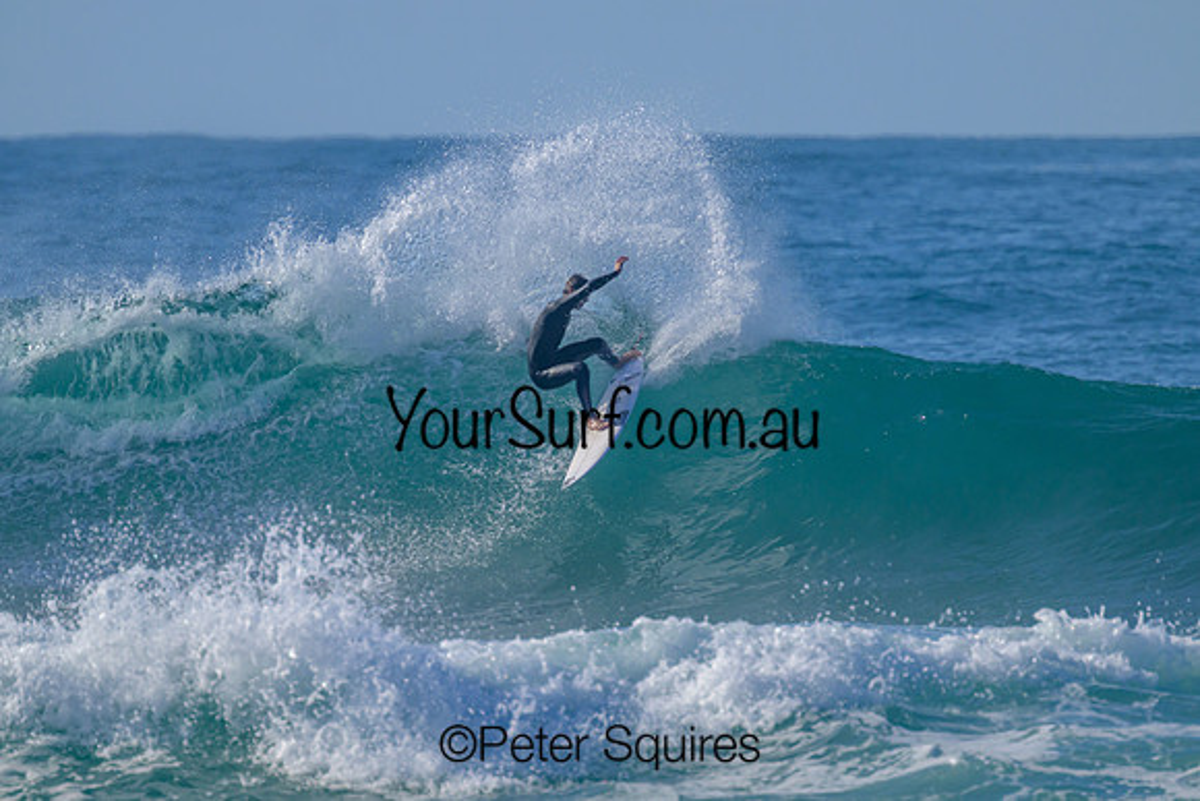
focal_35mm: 824
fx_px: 27474
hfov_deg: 2.5
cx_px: 600
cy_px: 400
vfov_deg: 1.7
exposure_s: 1/2000
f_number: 11
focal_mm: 800
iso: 900
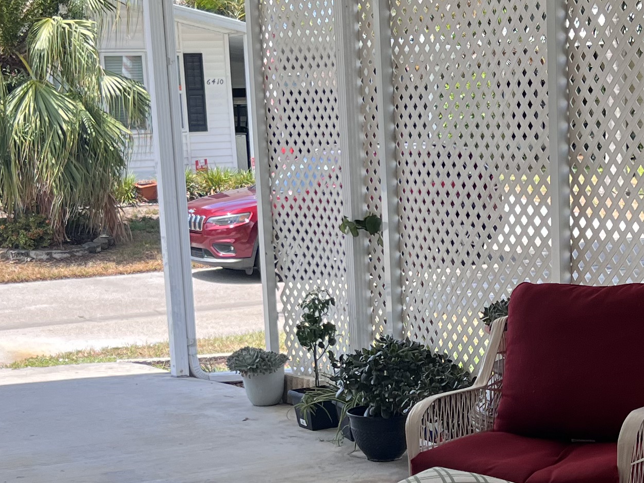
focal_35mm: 84
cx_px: 454
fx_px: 1563
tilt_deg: -12.7
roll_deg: +1.6
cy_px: 408
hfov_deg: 23.1
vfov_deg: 17.4
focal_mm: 5.7
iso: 50
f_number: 1.5
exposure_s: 1/917
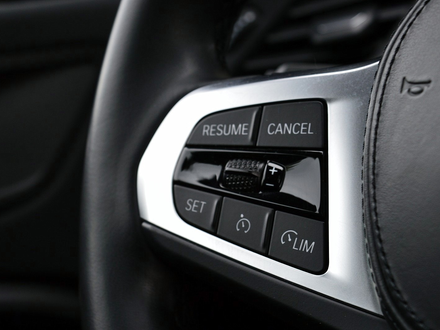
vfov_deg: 16.3
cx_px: 207
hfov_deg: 21.6
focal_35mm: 91
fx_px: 1151
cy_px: 167
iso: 400
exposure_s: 1/60
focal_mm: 55
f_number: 8
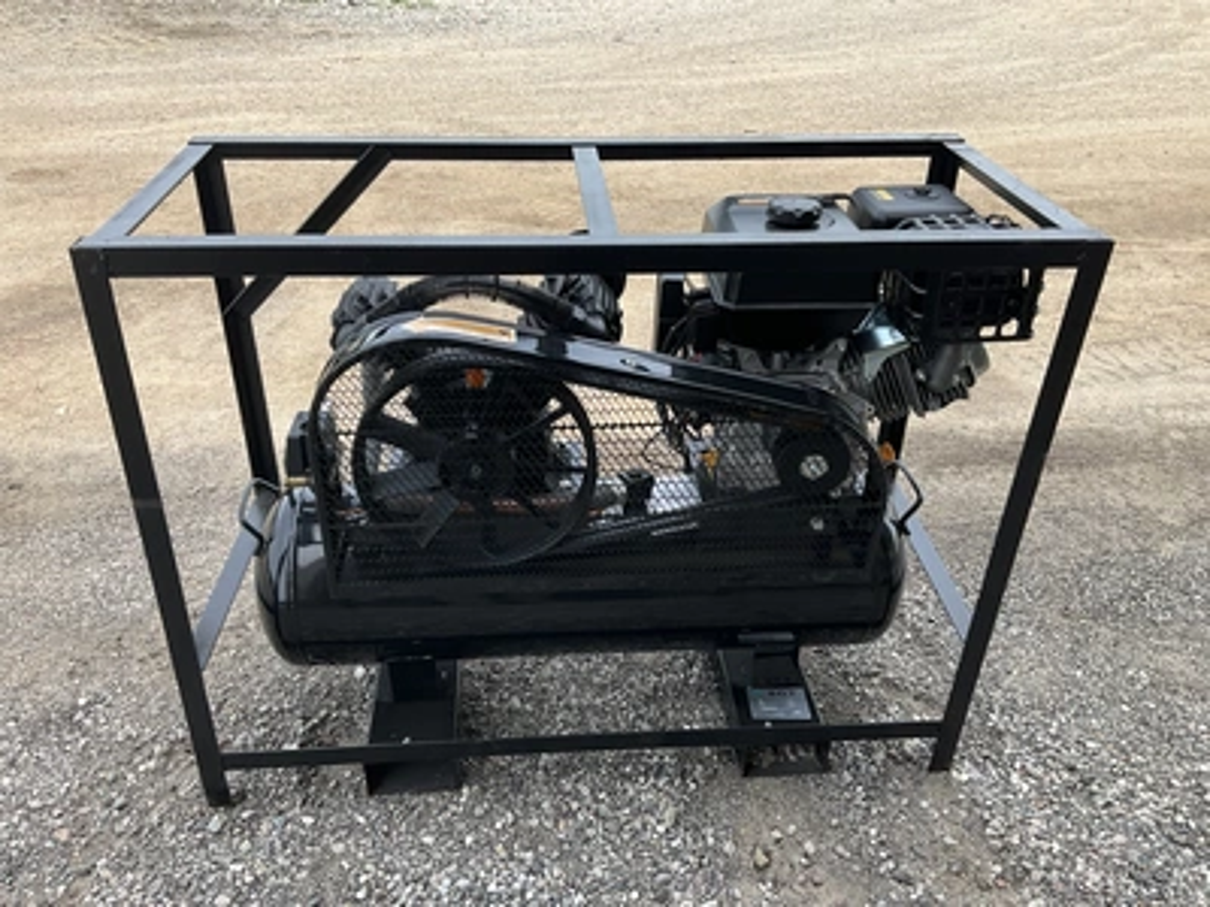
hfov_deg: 61.7
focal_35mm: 29
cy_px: 454
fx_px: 1014
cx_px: 605
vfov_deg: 48.2
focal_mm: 3
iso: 25
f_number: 1.8
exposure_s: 1/580
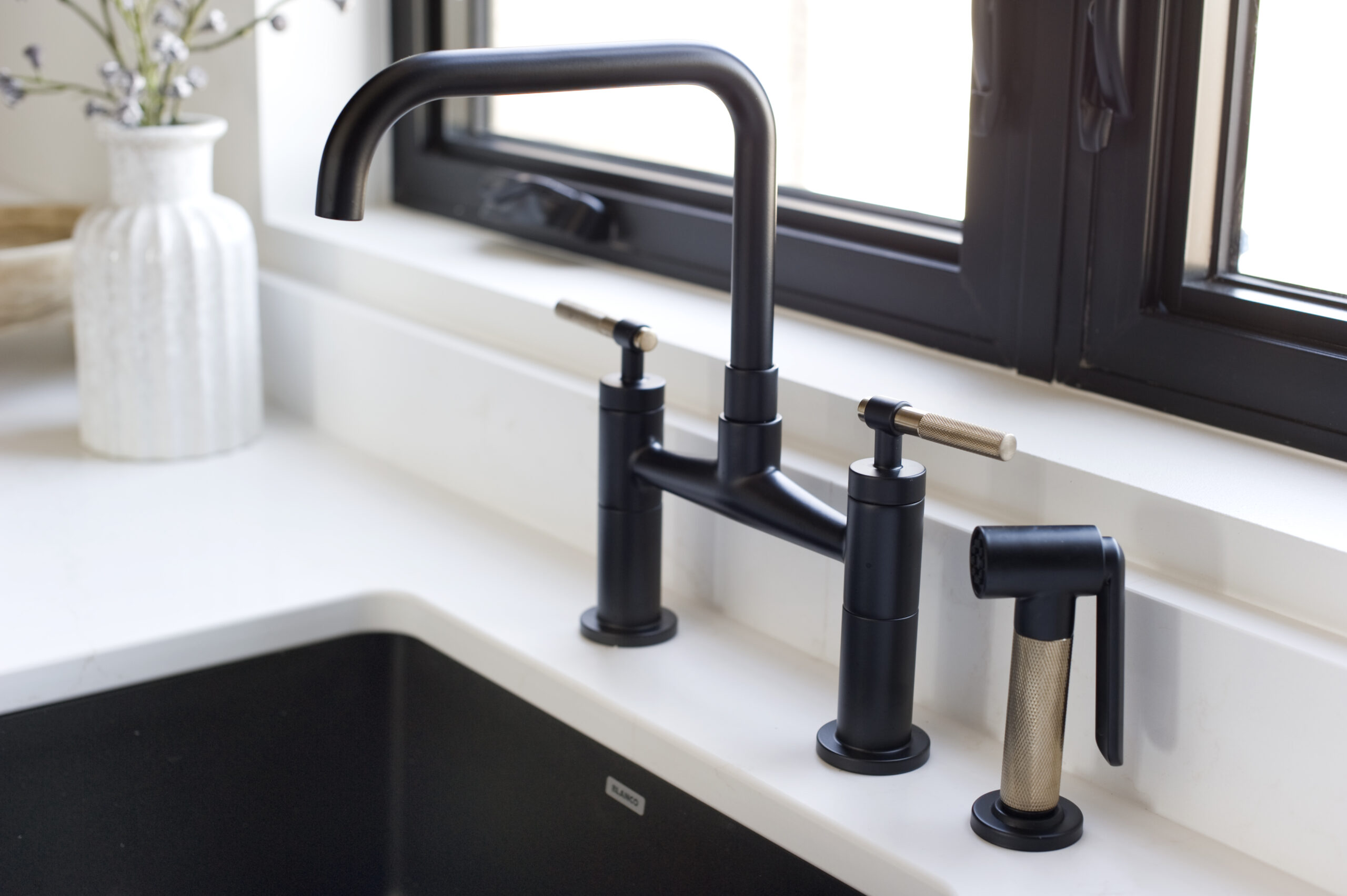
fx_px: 1869
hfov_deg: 39.6
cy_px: 448
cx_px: 674
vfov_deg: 27.0
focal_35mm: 50
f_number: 4
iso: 200
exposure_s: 1/30
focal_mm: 50
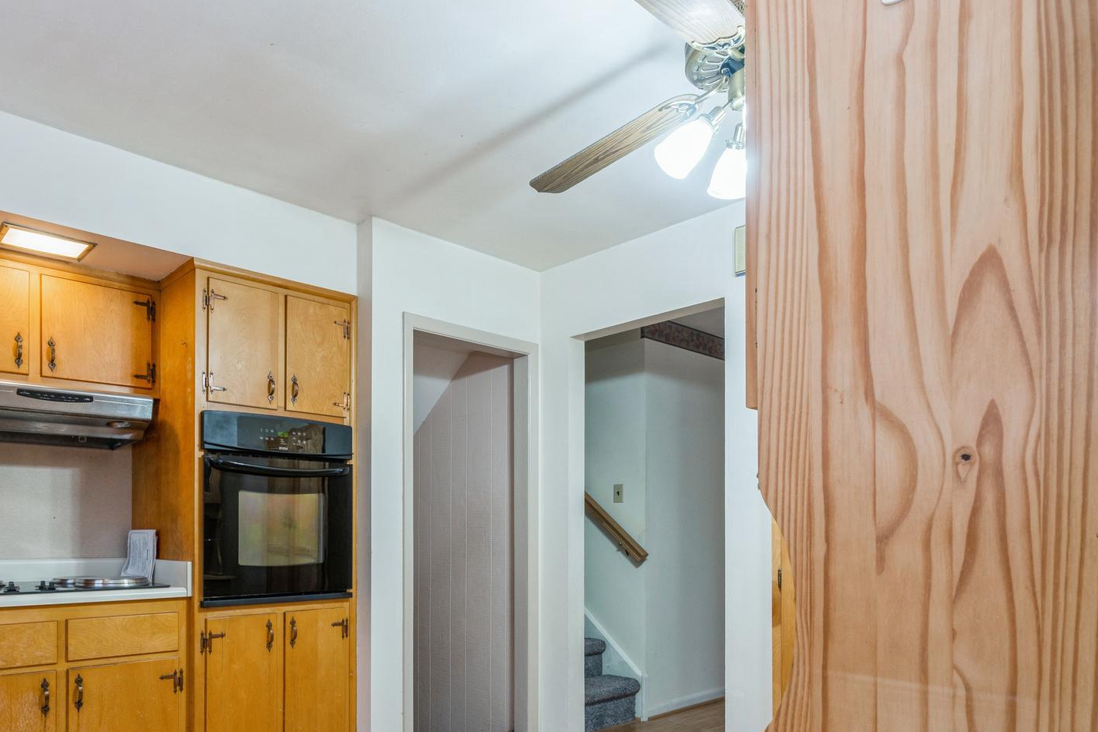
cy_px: 524
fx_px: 701
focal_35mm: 23
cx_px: 348
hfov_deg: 73.3
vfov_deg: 53.3
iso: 200
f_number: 11
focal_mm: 16
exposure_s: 1/1.67
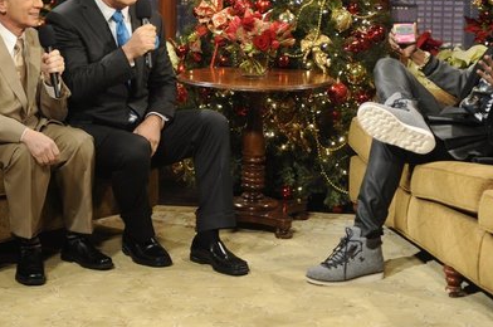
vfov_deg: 14.3
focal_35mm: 95
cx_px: 228
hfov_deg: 21.5
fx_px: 1299
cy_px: 105
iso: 1600
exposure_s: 1/125
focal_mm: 62
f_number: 2.8
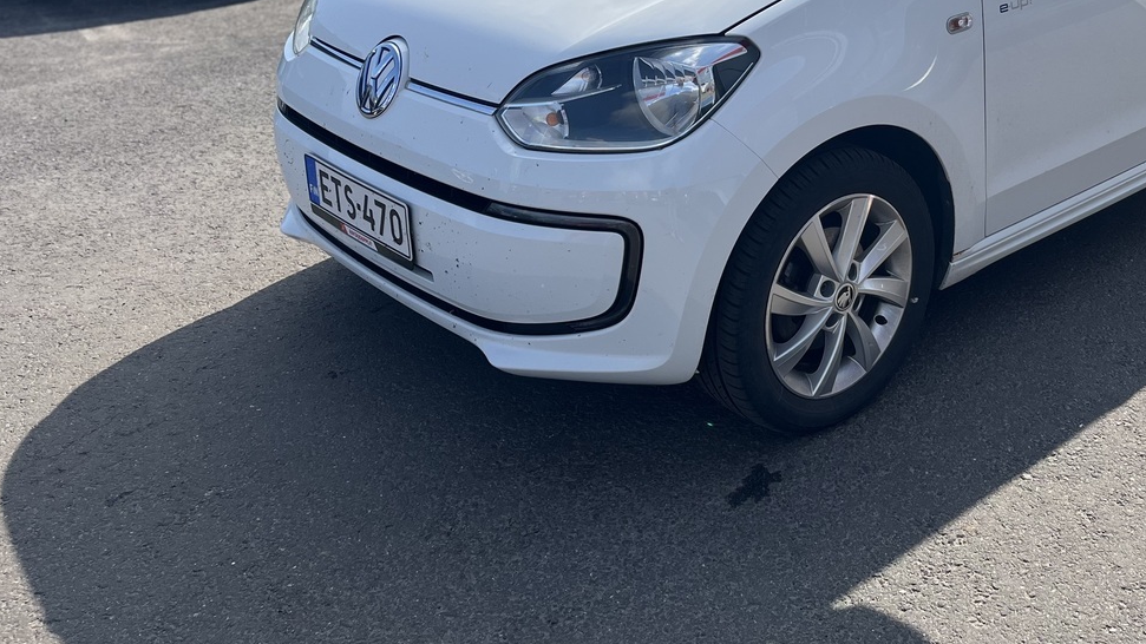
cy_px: 78
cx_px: 817
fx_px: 1276
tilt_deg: -18.1
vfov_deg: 27.4
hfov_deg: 47.1
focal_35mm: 42
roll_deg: -0.1
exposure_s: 1/3311
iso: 50
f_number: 1.6
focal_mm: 5.1
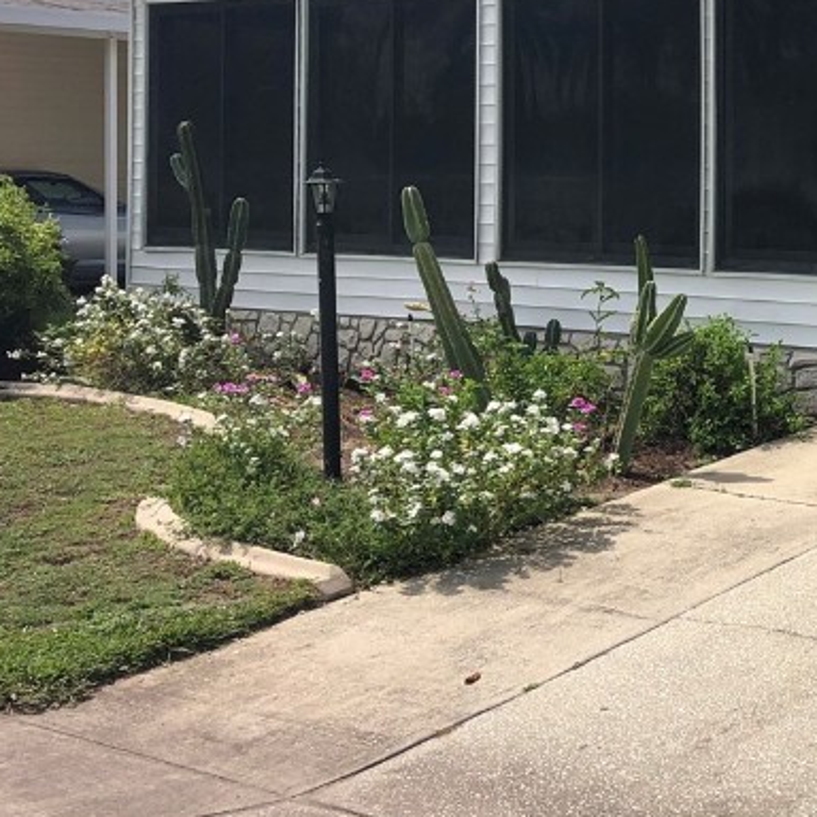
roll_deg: -0.4
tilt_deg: -1.8
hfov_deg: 23.8
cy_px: 191
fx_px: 1762
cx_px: 981
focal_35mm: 66
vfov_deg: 25.7
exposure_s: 1/2433
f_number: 1.8
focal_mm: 4
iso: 20
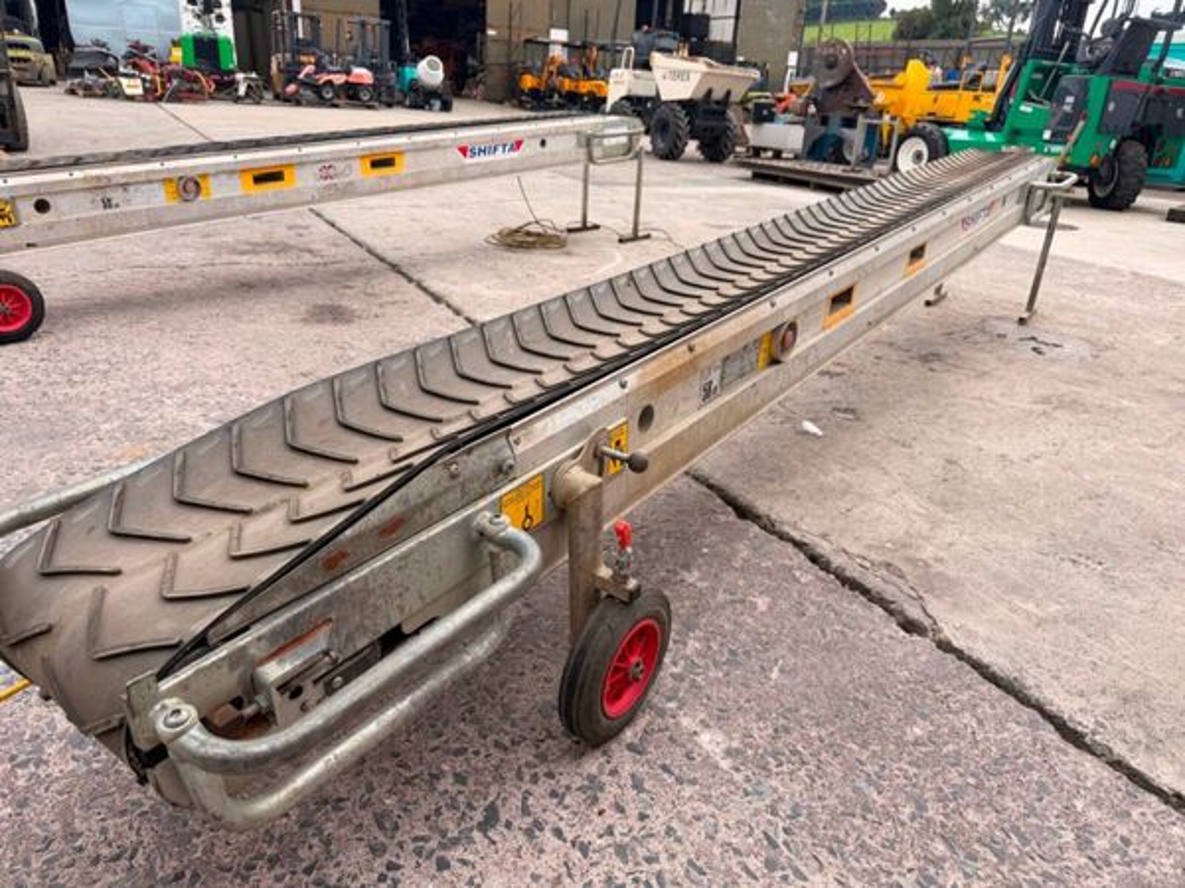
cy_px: 444
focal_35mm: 24
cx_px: 592
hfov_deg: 71.6
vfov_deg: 56.8
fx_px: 822
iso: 80
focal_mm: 6.76
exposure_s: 1/822
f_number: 1.78
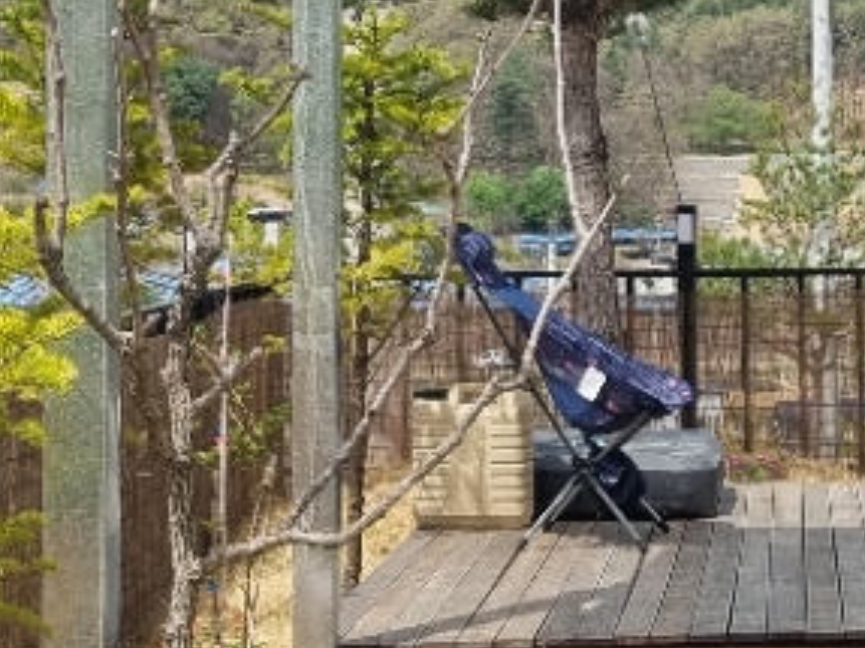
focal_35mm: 116
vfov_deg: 12.5
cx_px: 666
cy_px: -84
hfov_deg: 16.9
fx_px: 2897
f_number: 1.8
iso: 50
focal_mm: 5.4
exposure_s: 1/2312
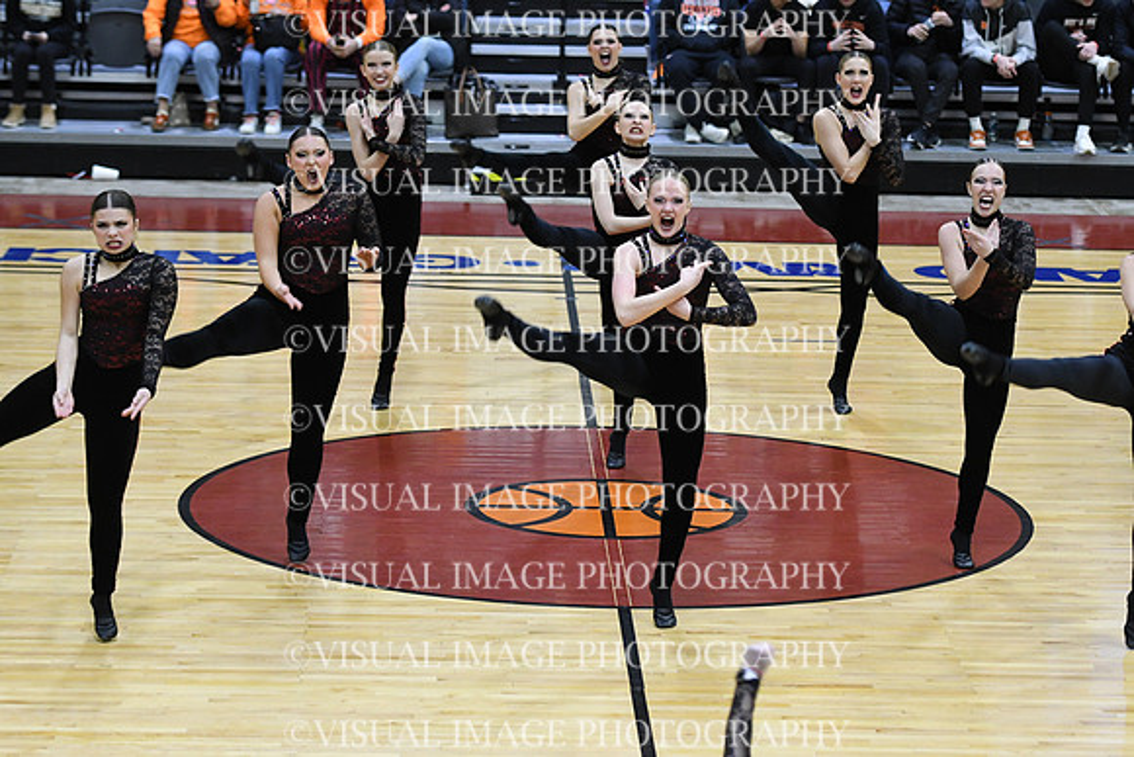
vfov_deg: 10.2
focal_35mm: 135
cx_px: 567
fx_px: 4253
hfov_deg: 15.2
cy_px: 378
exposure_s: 1/400
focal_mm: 90
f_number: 2.8
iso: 3200
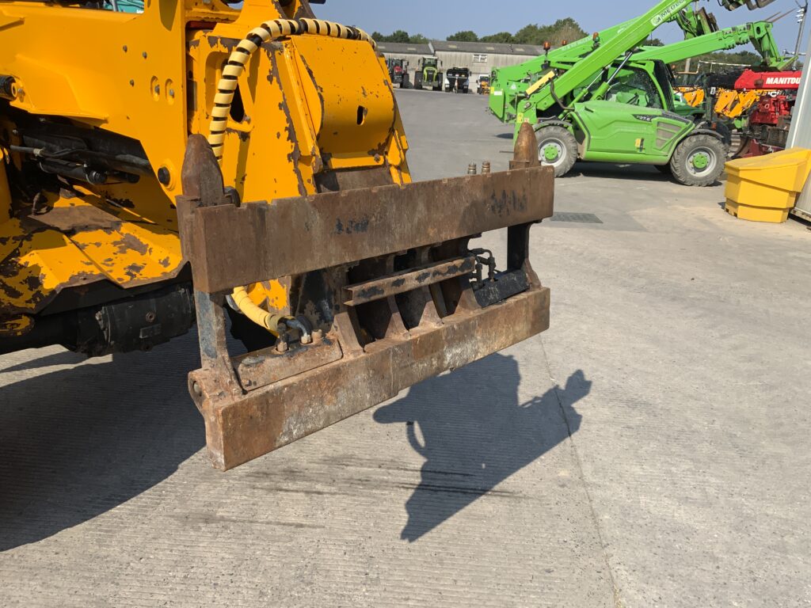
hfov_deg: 61.7
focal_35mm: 29
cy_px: 304
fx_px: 679
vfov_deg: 48.2
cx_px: 406
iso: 16
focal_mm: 3
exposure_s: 1/1848
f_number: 1.8
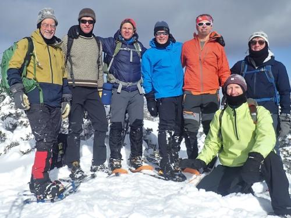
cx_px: 146
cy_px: 109
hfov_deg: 69.4
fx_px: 210
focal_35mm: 25
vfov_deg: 54.9
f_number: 8
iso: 100
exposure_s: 1/250
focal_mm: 4.5
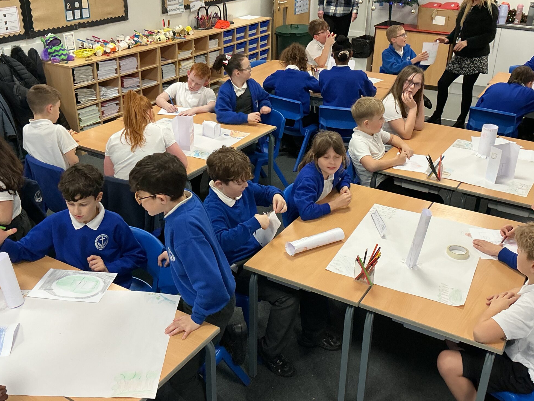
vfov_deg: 37.7
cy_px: 195
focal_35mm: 38
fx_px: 586
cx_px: 264
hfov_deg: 49.0
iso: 100
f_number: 1.8
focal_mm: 3
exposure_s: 1/60
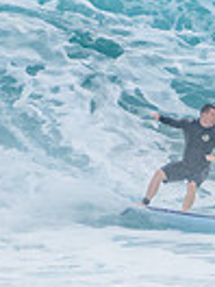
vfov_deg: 0.9
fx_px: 19238
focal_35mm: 2323
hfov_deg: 0.6
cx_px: 504
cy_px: 200
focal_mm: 400
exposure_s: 1/1250
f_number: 6.3
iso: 500
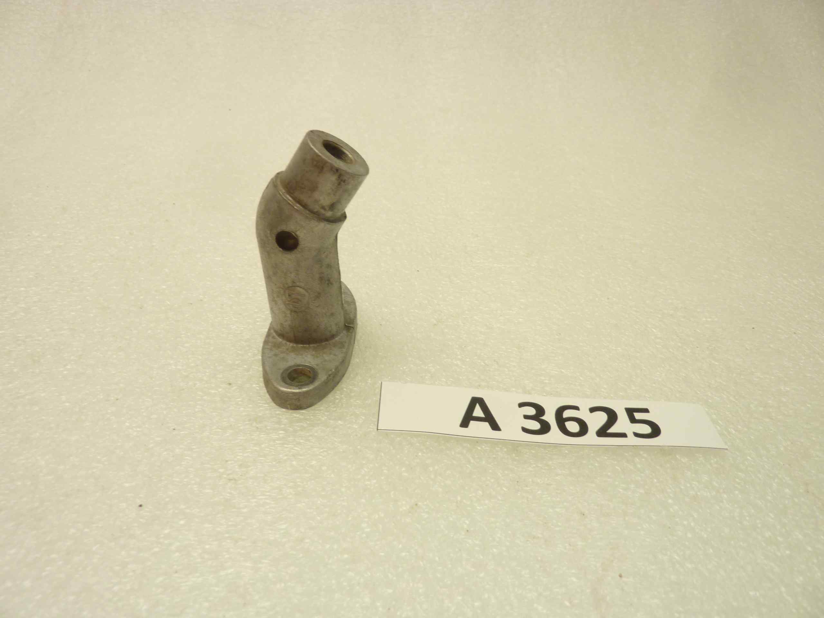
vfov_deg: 54.9
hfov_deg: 69.4
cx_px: 412
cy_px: 309
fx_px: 595
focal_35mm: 25
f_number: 3.3
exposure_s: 1/20
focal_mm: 4.1
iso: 80
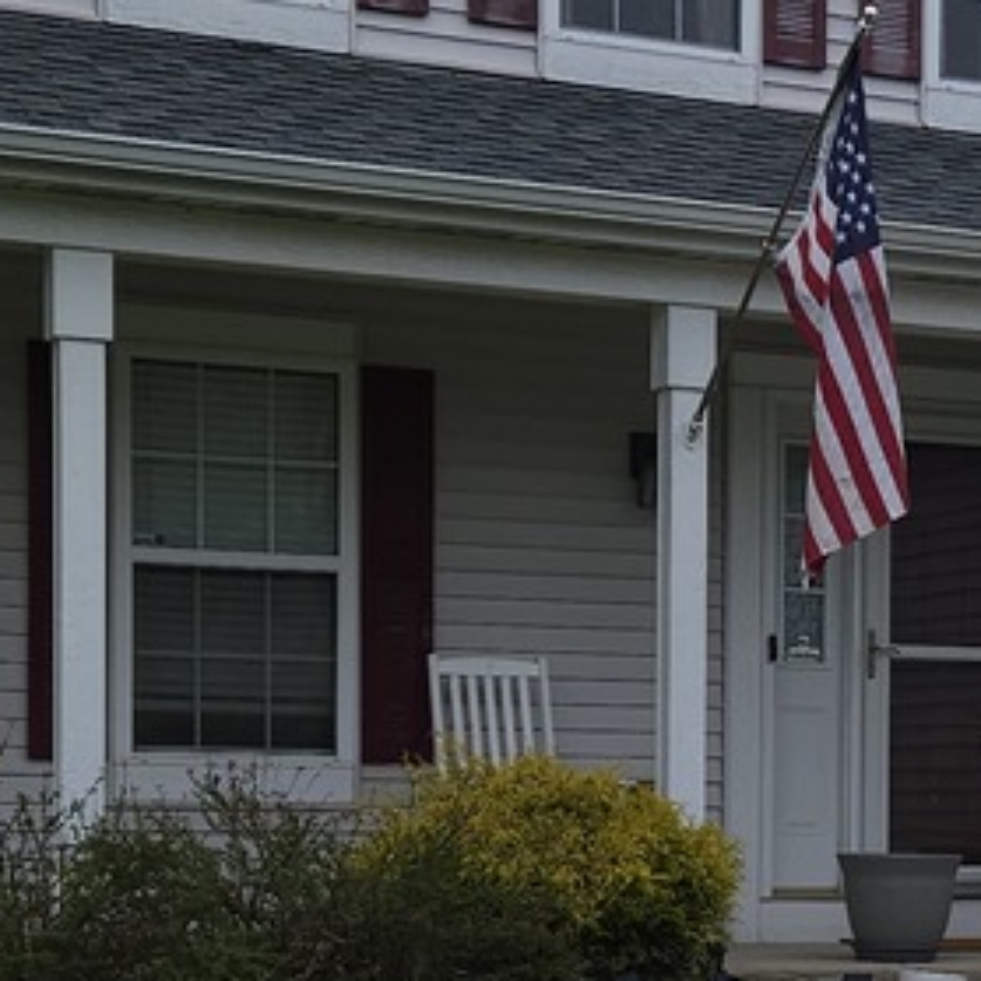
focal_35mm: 105
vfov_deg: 16.3
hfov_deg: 16.0
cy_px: 907
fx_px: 3367
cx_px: 1143
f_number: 1.8
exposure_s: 1/1660
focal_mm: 5.4
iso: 50
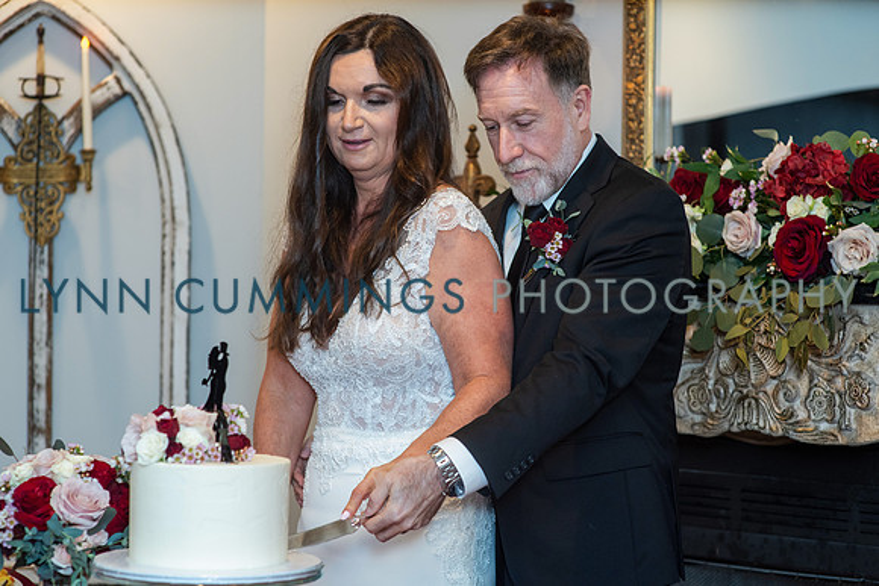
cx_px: 440
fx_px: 2076
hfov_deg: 23.9
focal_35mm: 85
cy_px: 293
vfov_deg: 16.1
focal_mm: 85
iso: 1250
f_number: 3.2
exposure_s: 1/160
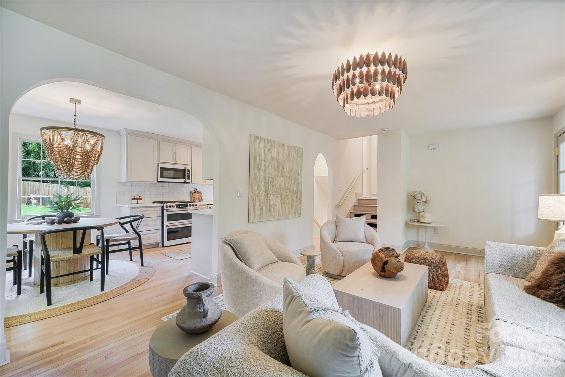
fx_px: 220
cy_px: 188
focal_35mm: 14
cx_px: 282
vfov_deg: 81.3
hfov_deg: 104.2
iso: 100
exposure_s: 1/1.25
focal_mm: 14
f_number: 10
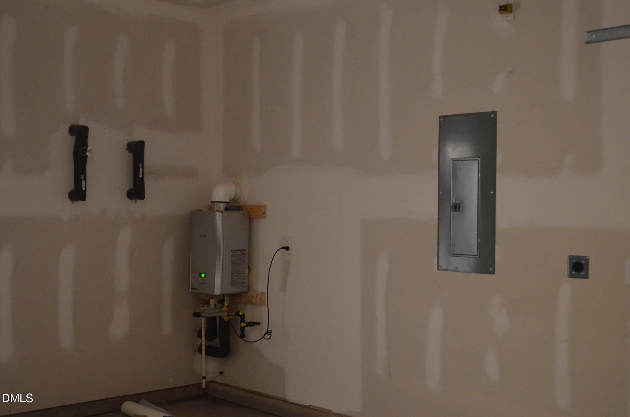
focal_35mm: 48
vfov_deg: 28.0
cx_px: 315
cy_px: 208
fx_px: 838
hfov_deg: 41.2
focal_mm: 32
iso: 3200
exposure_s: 1/10
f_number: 4.8
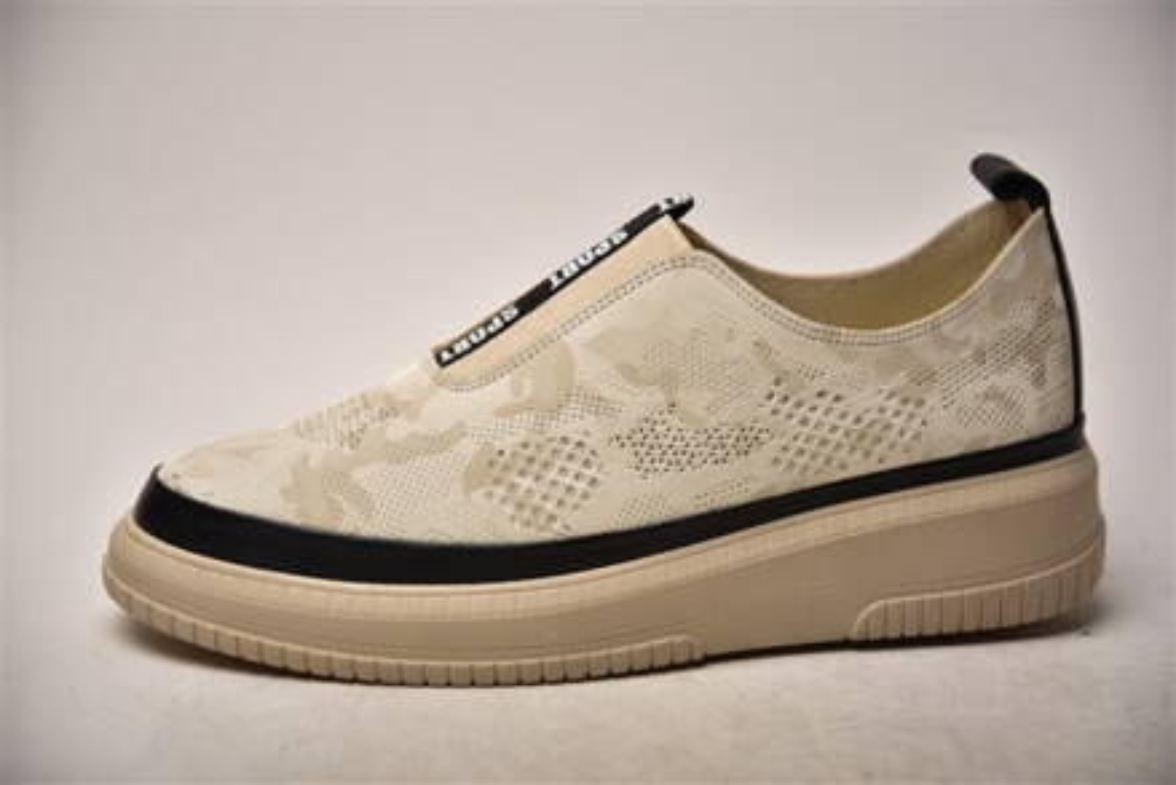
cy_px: 392
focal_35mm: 80
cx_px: 588
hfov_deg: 25.4
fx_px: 2614
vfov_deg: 17.1
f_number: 4.5
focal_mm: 80
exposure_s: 1/160
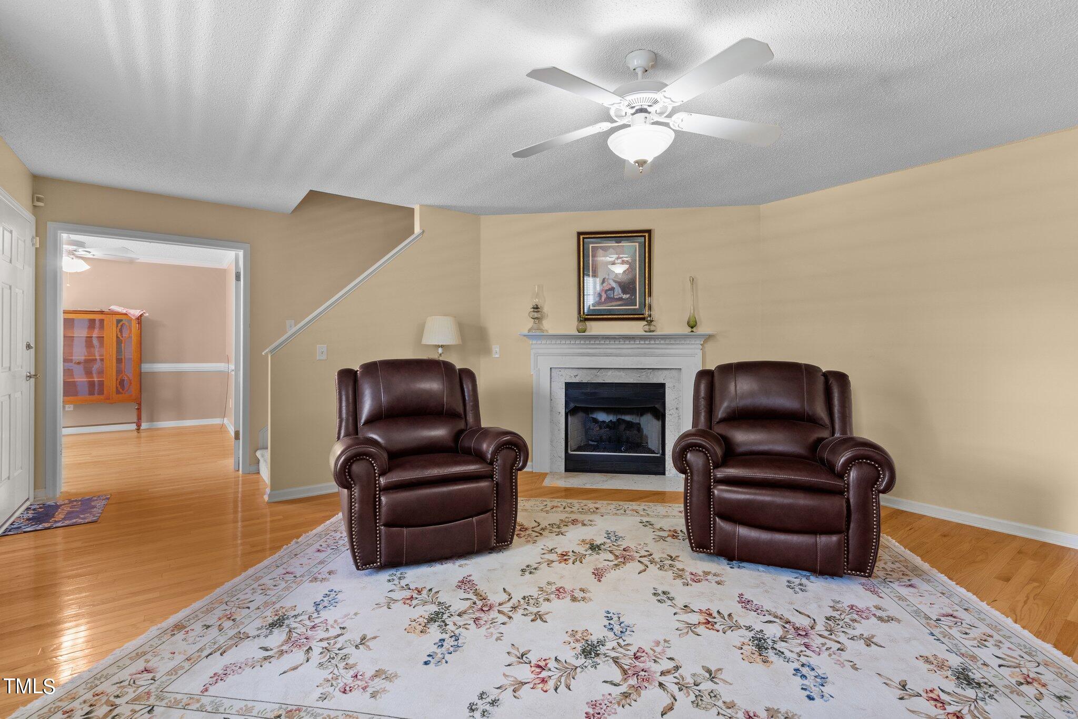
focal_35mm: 16
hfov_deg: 96.7
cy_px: 360
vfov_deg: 73.7
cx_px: 539
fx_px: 479
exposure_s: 1.5
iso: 400
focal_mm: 16
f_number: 8
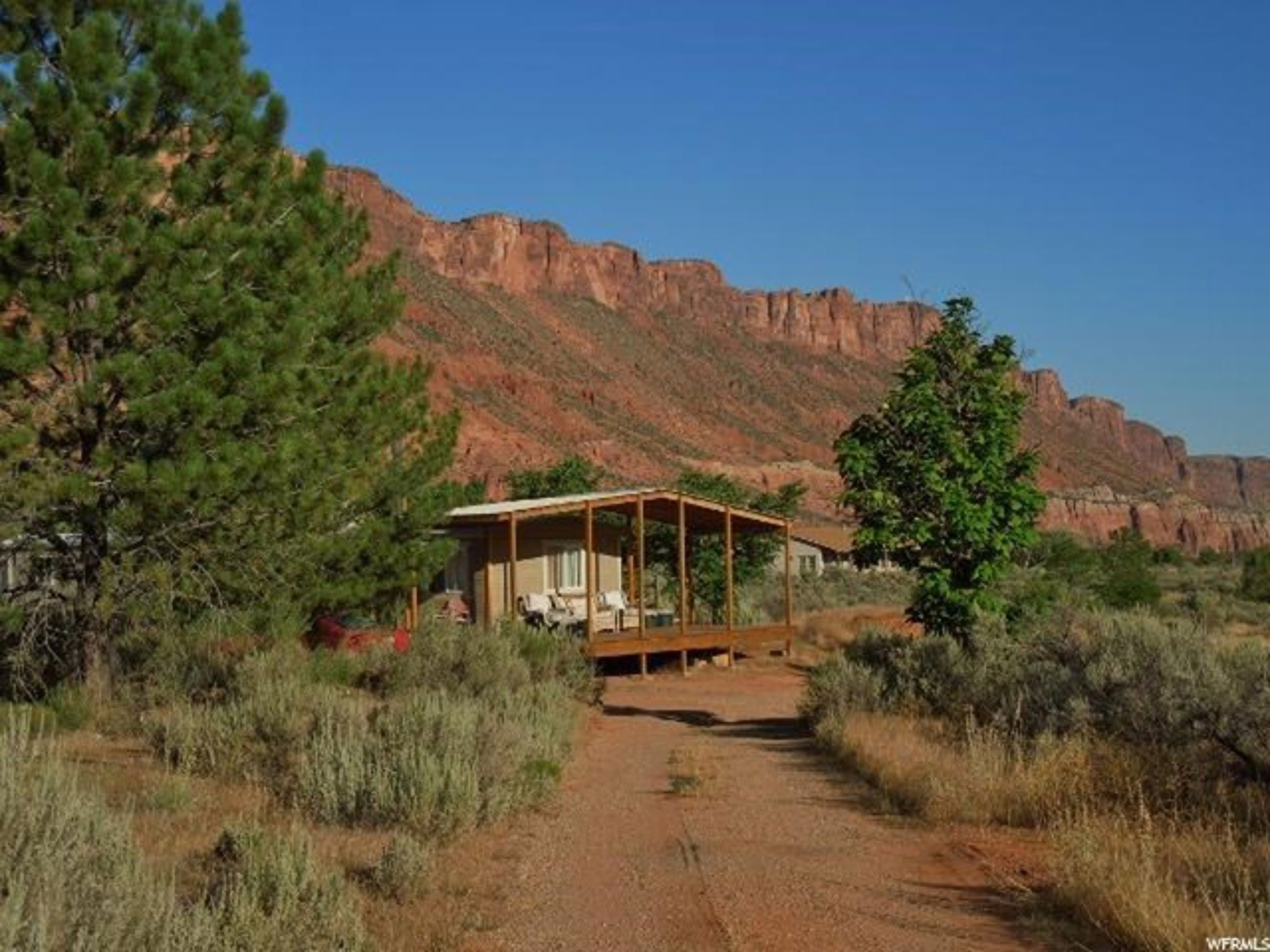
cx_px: 635
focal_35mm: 54
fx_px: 1981
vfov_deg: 27.0
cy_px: 476
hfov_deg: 35.5
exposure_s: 1/800
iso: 100
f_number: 4.2
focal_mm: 9.8
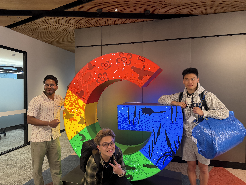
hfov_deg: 71.6
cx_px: 123
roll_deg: +0.2
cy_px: 92
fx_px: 171
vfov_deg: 56.8
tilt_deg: +0.5
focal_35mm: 24
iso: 160
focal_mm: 6.76
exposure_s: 1/51
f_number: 1.78
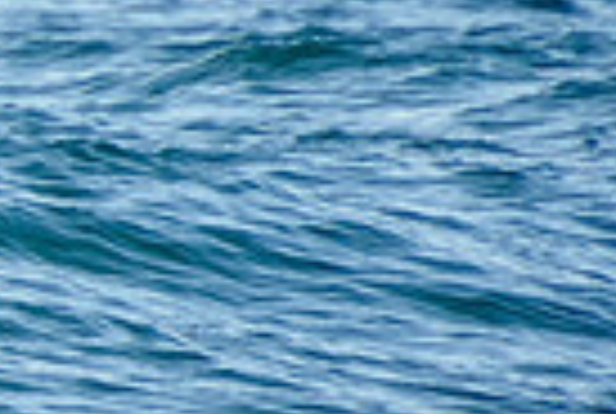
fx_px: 44243
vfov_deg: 0.5
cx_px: -670
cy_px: 178
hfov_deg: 0.8
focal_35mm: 2580
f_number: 5.6
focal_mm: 400
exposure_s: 1/2000
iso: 640
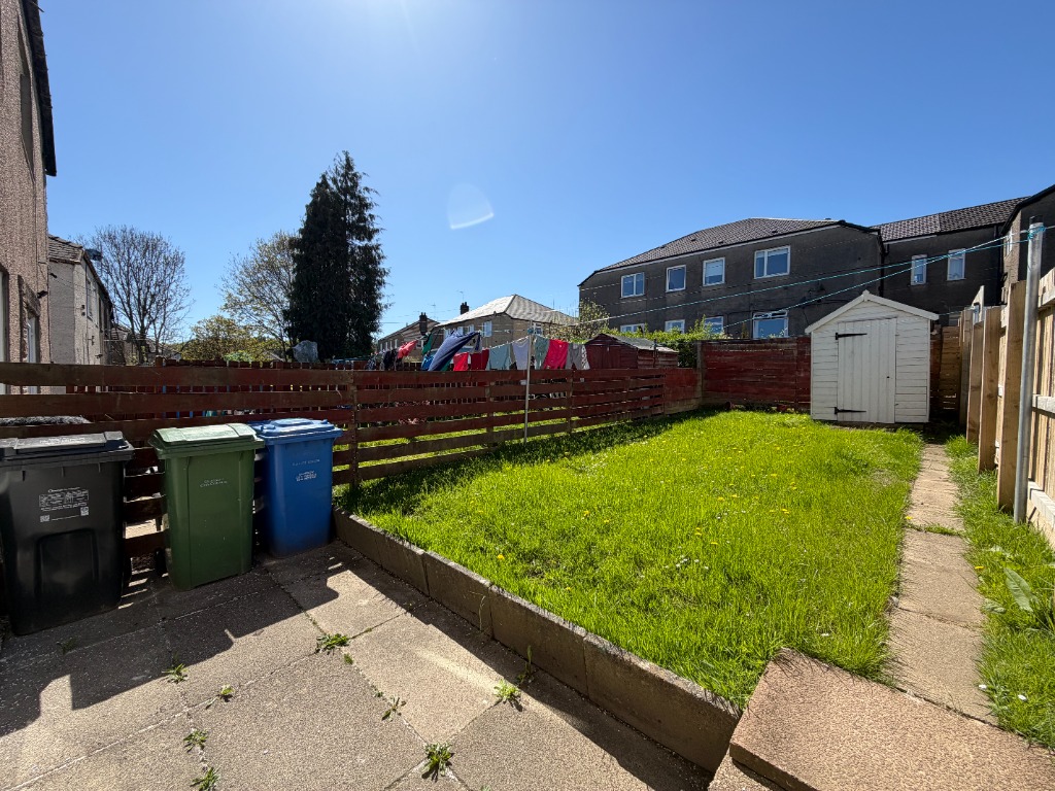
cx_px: 528
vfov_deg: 85.7
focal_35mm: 14
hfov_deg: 102.1
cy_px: 396
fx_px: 427
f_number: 2.2
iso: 25
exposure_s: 1/770
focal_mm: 2.22
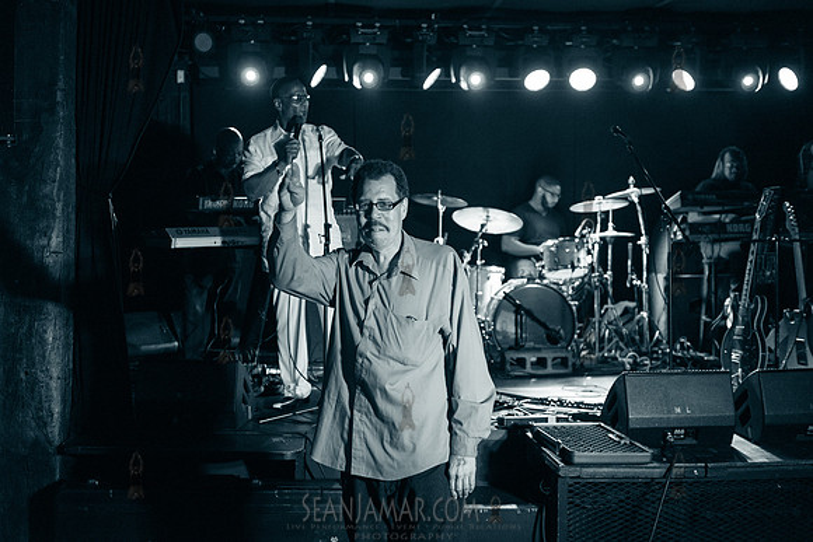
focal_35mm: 48
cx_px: 406
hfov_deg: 41.1
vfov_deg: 28.1
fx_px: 1084
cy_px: 271
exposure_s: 1/320
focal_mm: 48
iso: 3200
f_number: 2.8
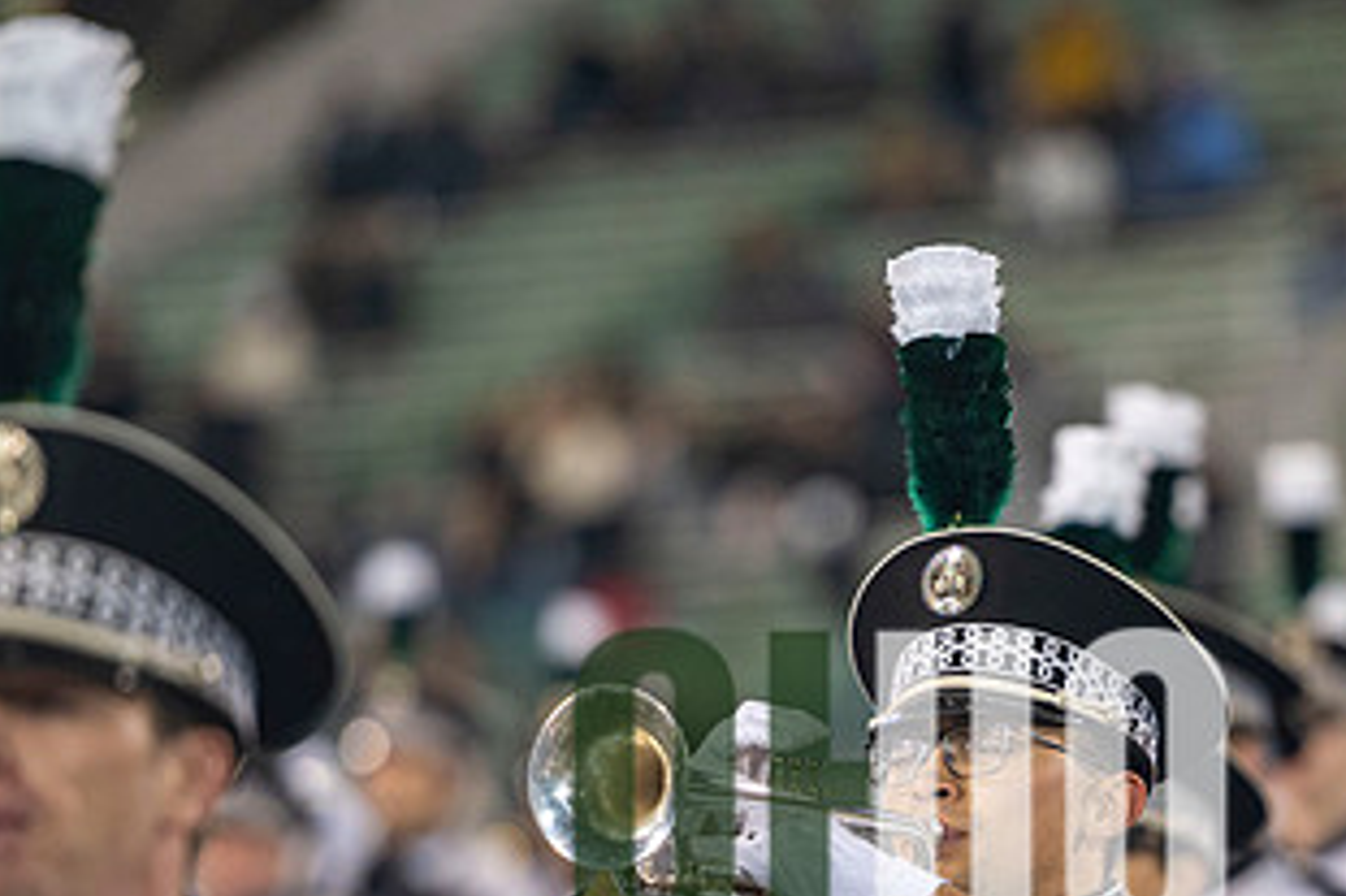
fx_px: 13938
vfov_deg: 3.7
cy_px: 831
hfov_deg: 5.5
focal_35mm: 373
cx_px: 900
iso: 1000
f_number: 2.8
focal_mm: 200
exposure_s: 1/500
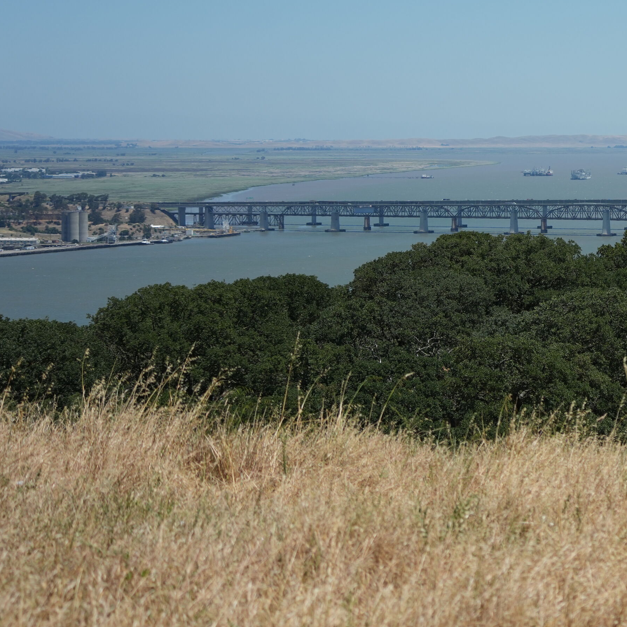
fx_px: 2480
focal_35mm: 121
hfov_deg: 14.2
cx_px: 653
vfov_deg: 14.4
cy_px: 222
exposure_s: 1/3200
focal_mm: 59
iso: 320
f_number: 4.5
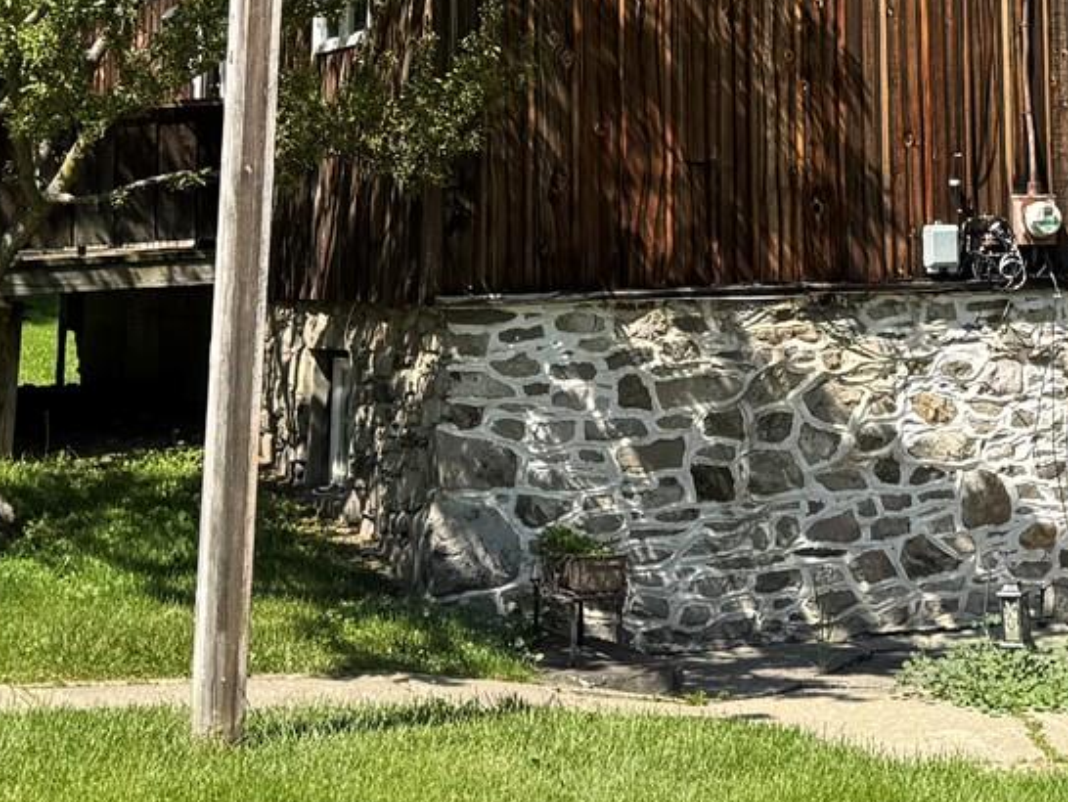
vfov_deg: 15.6
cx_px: 816
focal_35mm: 90
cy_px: -233
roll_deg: +1.1
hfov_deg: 21.6
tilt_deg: +7.1
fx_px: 2778
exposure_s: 1/1980
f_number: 1.78
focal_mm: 6.76
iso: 80
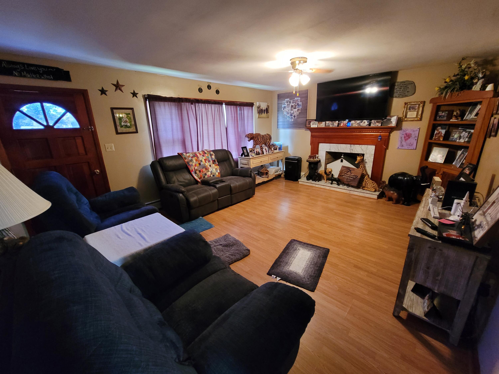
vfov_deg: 89.9
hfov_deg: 106.2
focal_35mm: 13
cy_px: 187
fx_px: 187
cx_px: 250
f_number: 2.2
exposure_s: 1/24
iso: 800
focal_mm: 2.2
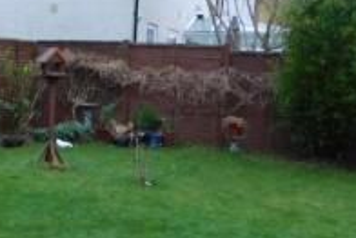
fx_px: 703
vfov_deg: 17.7
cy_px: 326
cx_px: 64
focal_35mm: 71
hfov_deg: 27.8
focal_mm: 4
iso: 125
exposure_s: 1/100
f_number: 3
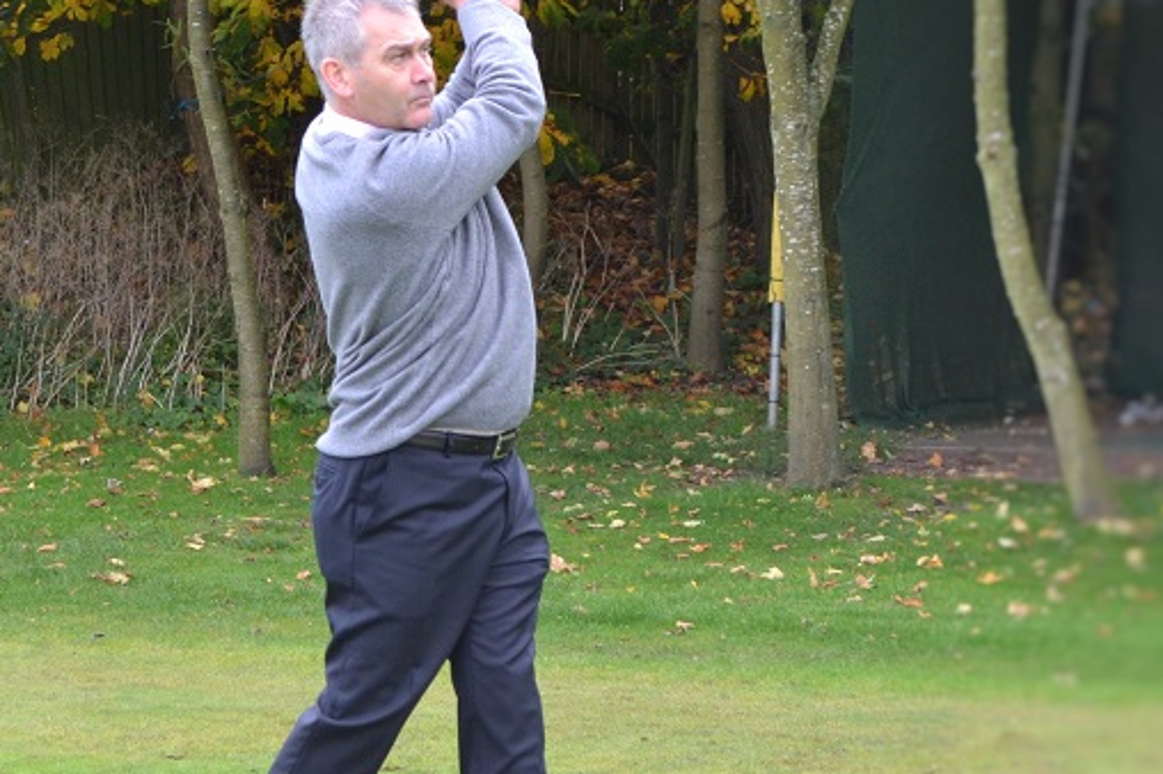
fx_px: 4617
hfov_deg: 14.3
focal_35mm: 143
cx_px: 215
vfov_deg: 9.6
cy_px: 387
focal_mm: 42
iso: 360
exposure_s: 1/125
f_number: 5.6
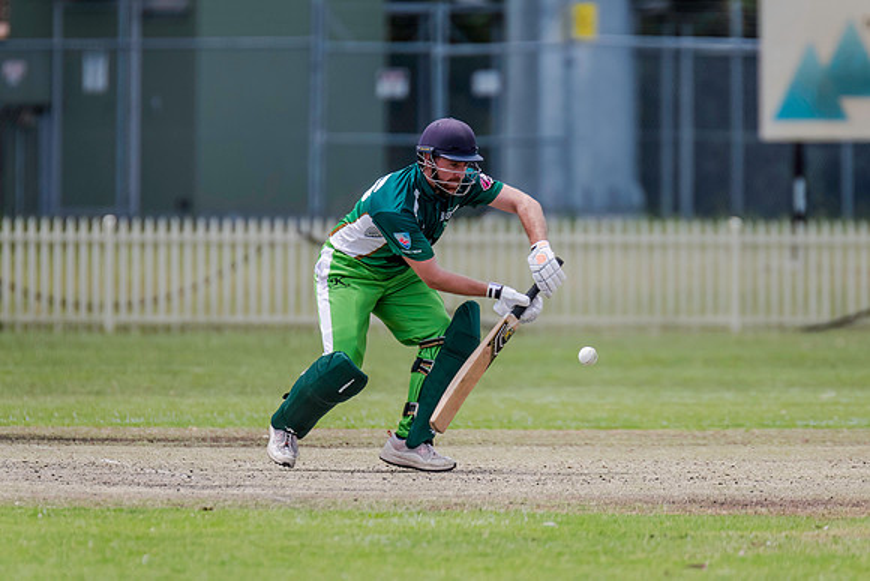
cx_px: 466
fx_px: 15541
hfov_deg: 3.2
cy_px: 270
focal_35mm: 643
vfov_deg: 2.1
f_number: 5.6
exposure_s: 1/2500
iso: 800
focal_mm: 600
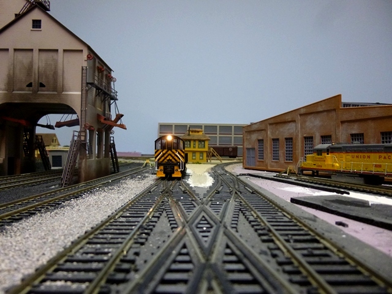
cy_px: 147
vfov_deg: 54.9
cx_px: 196
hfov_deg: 69.4
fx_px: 283
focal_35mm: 25
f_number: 3.1
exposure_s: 1/20
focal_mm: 4.5
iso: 400
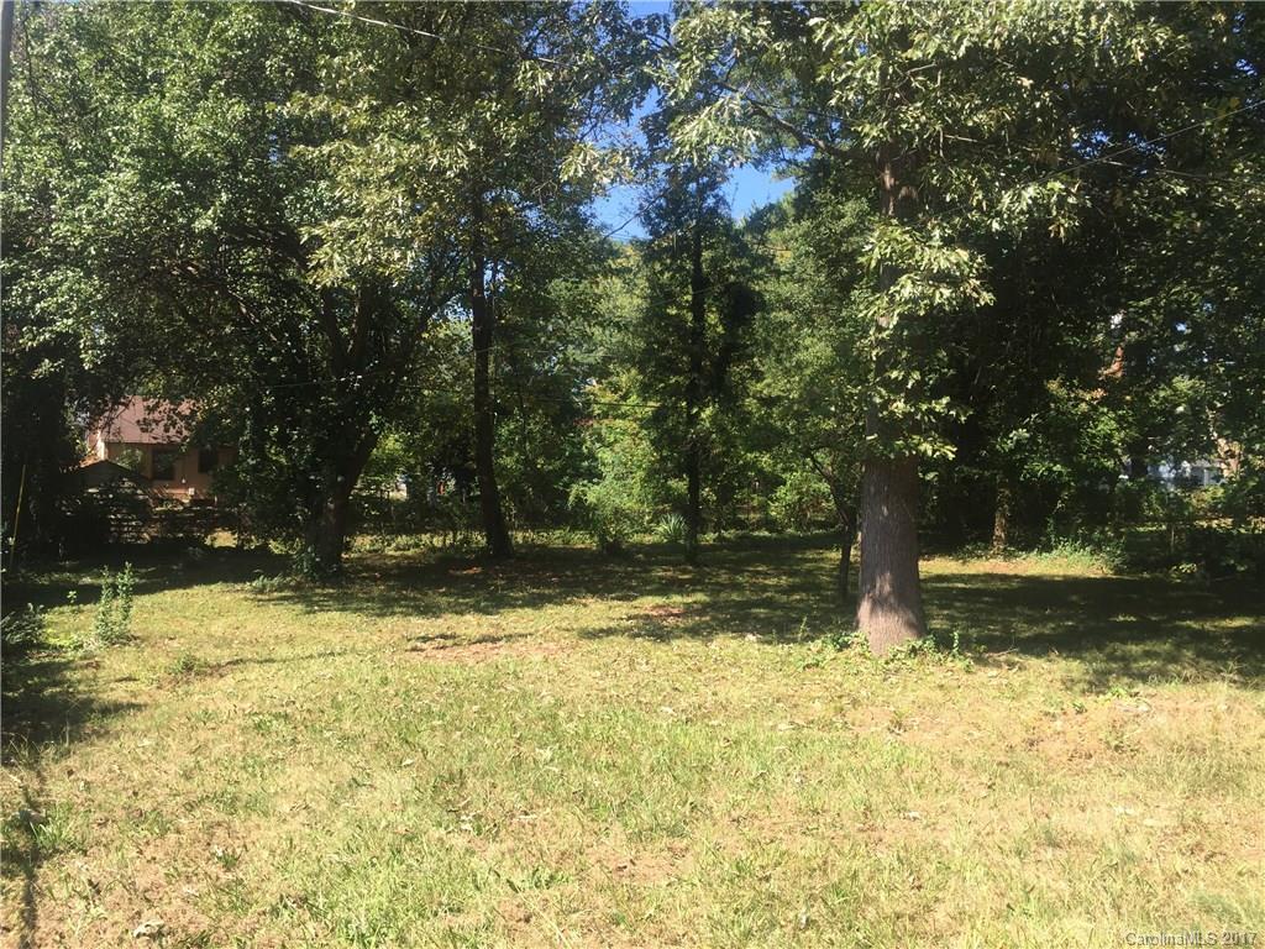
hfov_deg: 61.7
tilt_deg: +0.7
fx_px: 1060
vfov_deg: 48.2
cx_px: 632
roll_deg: -2.8
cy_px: 474
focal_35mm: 29
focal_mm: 4.15
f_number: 2.2
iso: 32
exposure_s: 1/557
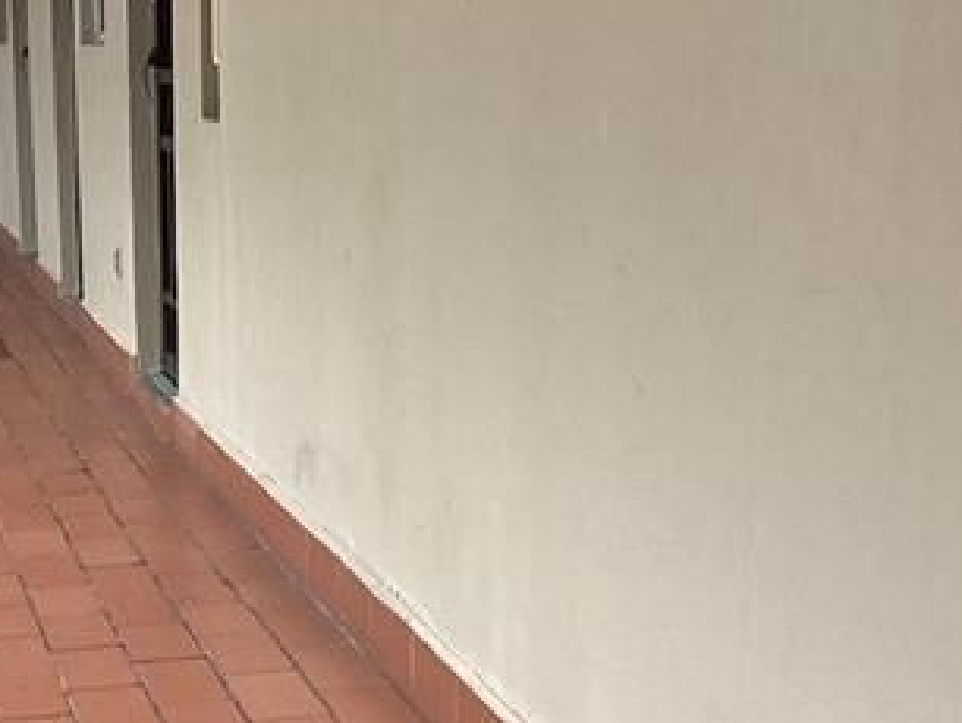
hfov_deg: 23.1
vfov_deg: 18.0
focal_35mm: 81
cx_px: 3
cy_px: 613
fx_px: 2253
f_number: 2.4
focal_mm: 3.3
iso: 25
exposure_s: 1/140
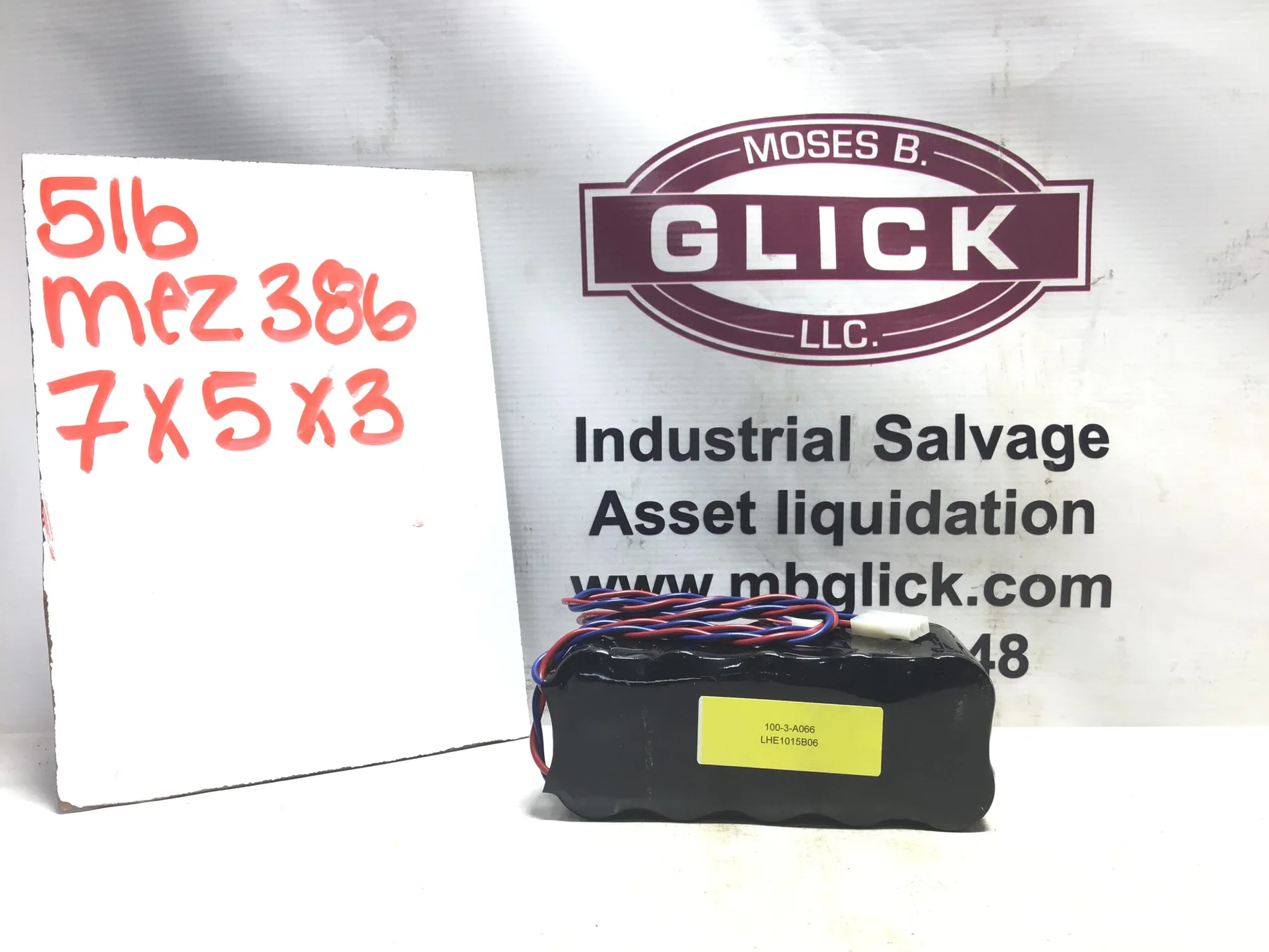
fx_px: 1136
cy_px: 476
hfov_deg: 58.4
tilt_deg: -4.3
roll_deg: +0.0
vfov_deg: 45.4
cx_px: 634
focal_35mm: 31
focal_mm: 3.3
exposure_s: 1/60
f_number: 2.4
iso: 32
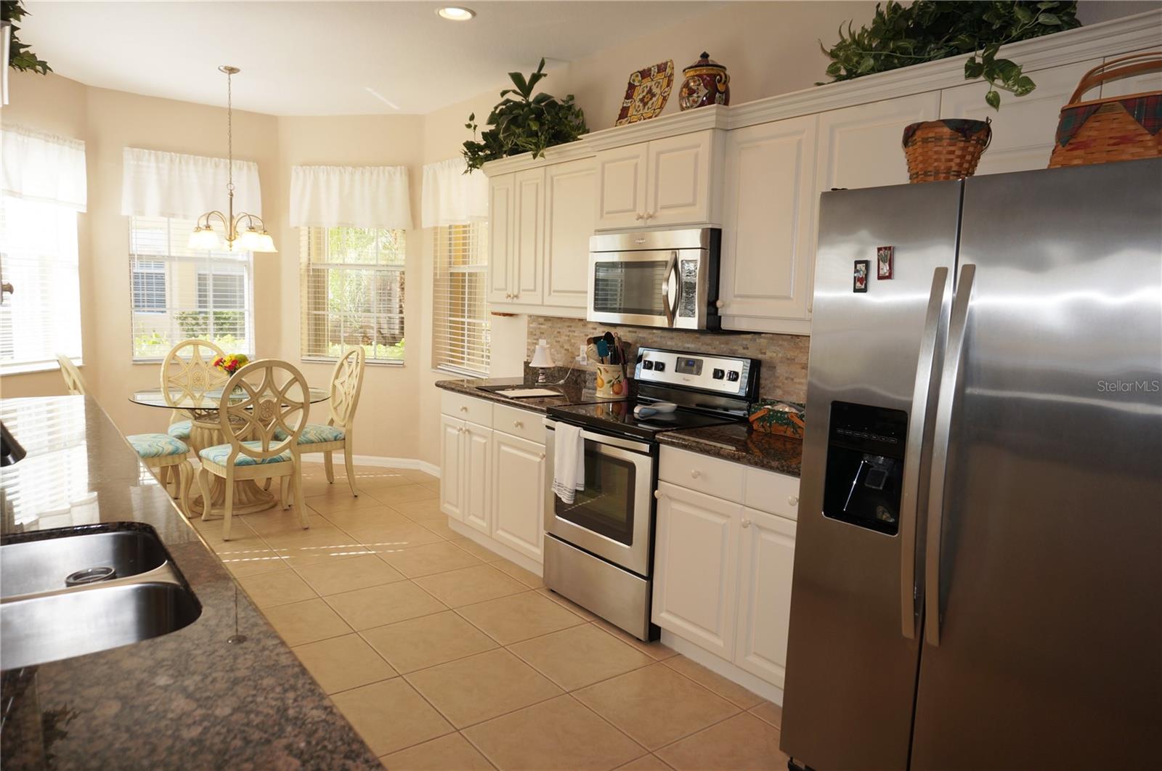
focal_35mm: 24
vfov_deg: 53.0
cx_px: 581
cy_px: 386
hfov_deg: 73.8
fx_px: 774
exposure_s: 1/80
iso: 100
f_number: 4.5
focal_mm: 16
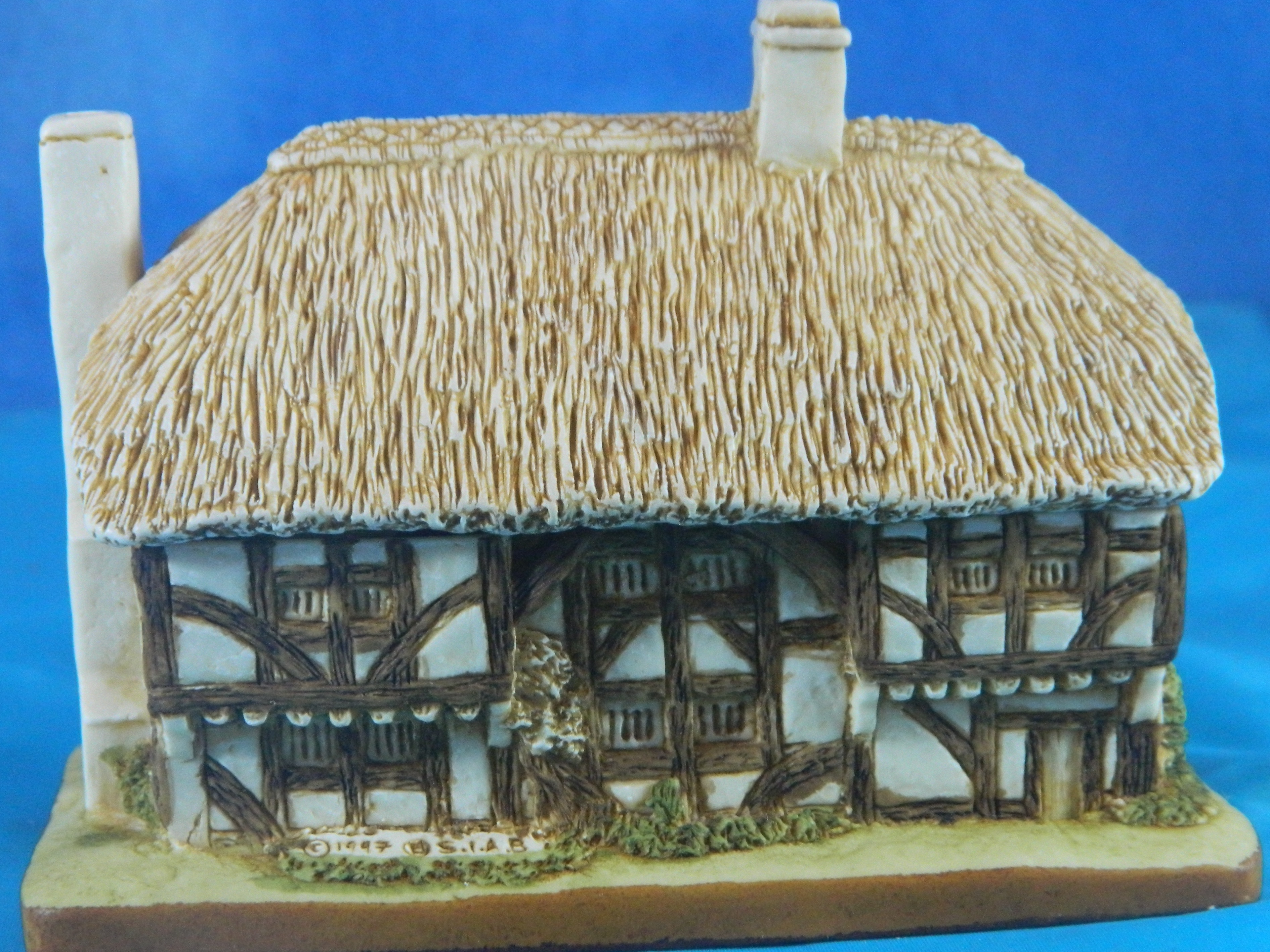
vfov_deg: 18.4
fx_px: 2935
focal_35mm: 80
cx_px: 580
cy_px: 527
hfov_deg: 24.4
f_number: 4
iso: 400
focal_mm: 12.6
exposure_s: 1/30
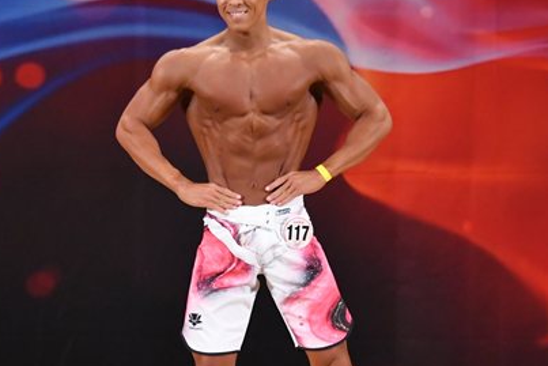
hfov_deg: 4.8
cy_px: 246
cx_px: 267
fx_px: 6578
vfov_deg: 3.2
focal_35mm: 432
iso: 3200
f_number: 5.6
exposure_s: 1/400
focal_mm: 150
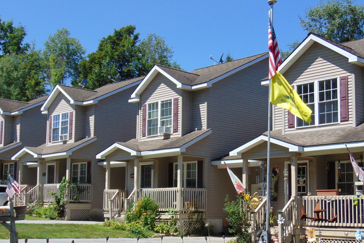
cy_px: 157
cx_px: 190
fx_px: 546
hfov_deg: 36.9
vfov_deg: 25.0
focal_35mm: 54
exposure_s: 1/800
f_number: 3.2
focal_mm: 6.3
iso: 80
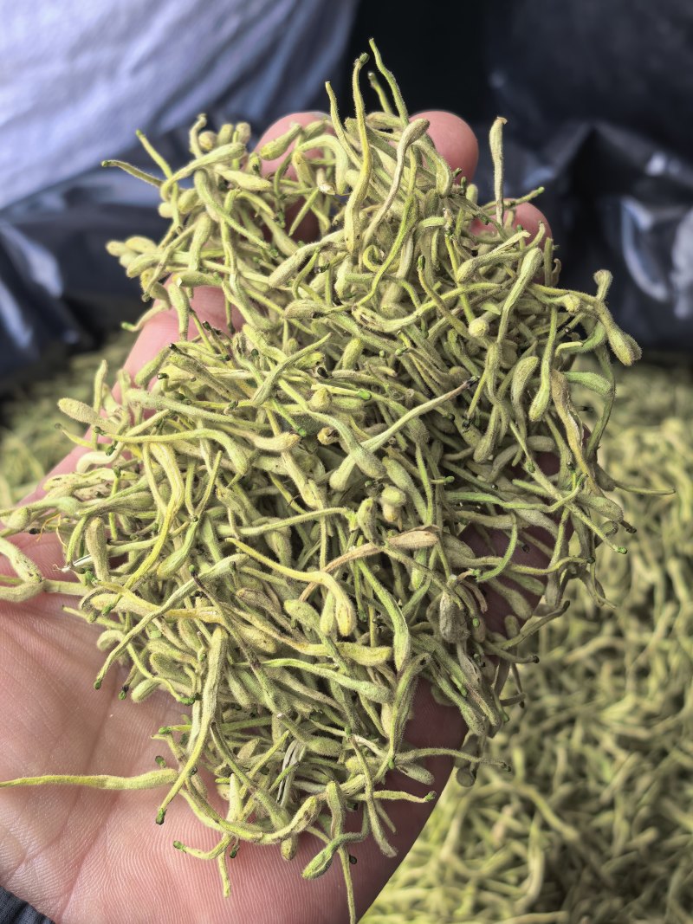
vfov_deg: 38.2
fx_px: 1335
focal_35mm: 50
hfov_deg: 29.1
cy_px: 462
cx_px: 346
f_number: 2
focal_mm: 5.75
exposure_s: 1/158
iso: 50
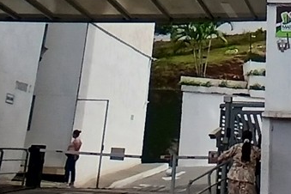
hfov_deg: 26.4
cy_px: -123
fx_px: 606
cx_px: 239
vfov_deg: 16.1
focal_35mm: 75
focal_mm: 1.4
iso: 50
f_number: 2.2
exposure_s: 1/967
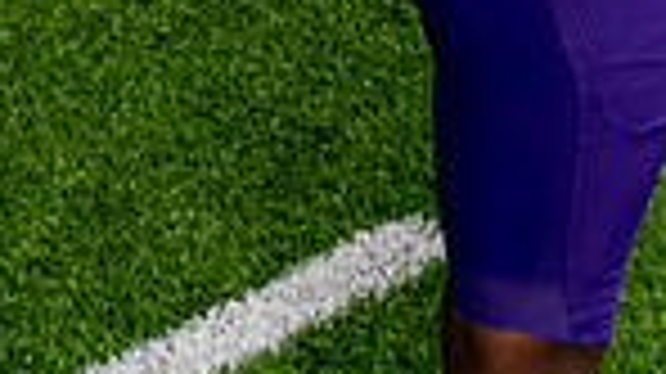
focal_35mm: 214
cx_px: 558
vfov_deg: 5.5
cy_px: -527
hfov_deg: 10.0
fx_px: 3776
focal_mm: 67
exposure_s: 1/250
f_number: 8
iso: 100
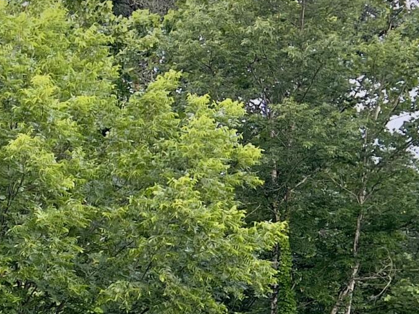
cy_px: 438
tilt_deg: -2.2
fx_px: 1392
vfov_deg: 12.4
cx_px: -447
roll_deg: +1.7
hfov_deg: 14.1
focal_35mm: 115
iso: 50
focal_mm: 5.7
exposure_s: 1/337
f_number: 1.5
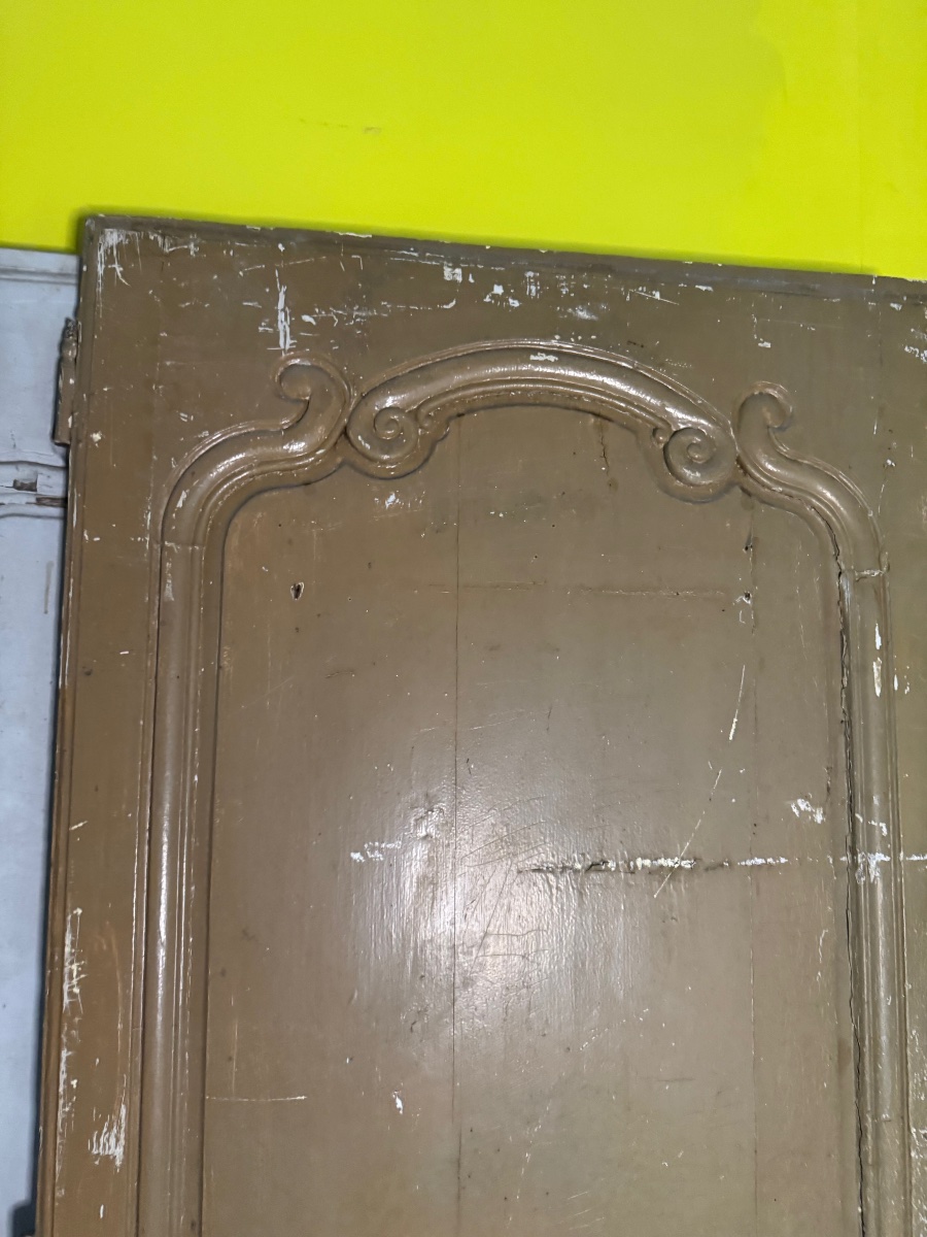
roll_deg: +0.6
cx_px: 464
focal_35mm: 24
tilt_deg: +3.3
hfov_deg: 56.8
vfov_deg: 71.6
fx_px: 857
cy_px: 618
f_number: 1.78
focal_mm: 6.76
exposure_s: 1/48
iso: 800
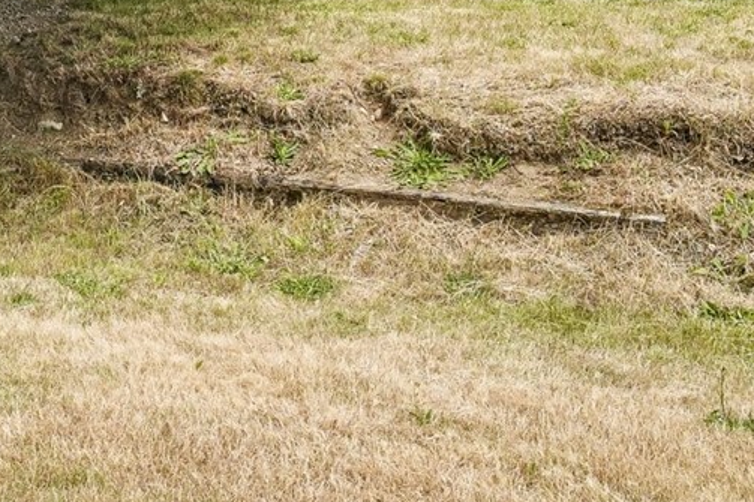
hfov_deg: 31.4
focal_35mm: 54
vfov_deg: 21.1
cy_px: -252
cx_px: -133
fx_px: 1131
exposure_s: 1/500
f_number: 8
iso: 1600
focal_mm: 16
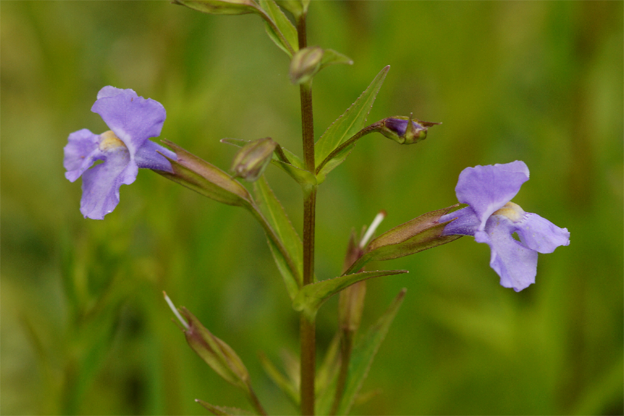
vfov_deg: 9.1
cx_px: 312
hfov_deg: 13.7
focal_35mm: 150
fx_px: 2600
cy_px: 208
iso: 250
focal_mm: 100
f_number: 5.6
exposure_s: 1/160
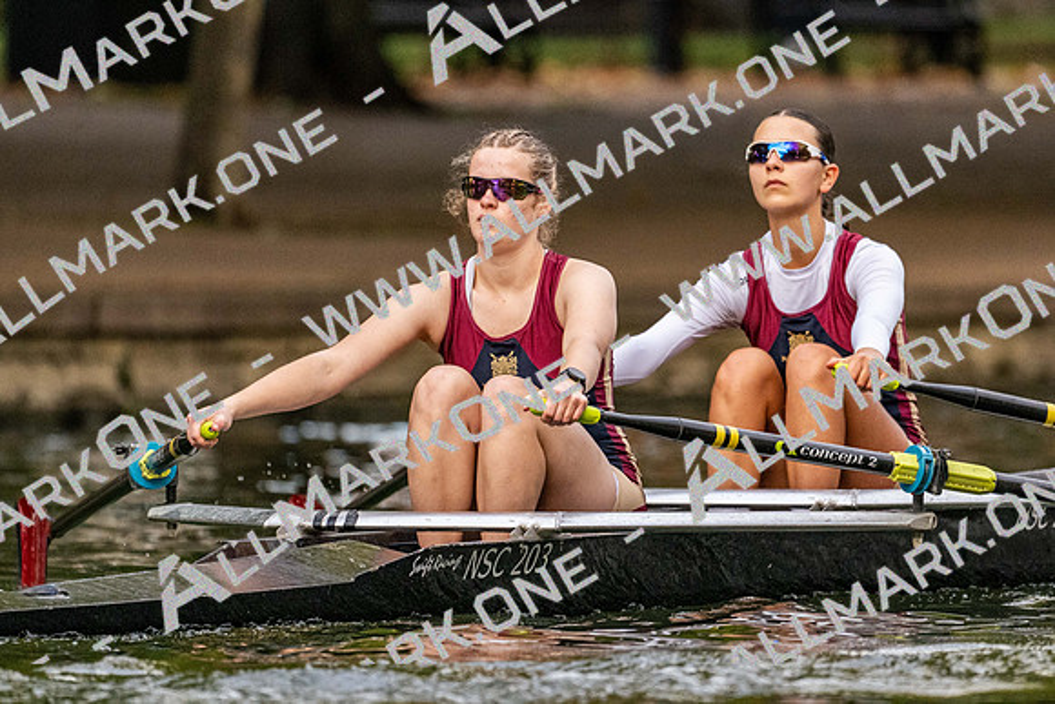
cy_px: 352
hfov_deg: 3.4
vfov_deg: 2.3
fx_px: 17596
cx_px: 528
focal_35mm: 600
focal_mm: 400
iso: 2800
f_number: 4.5
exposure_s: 1/2500
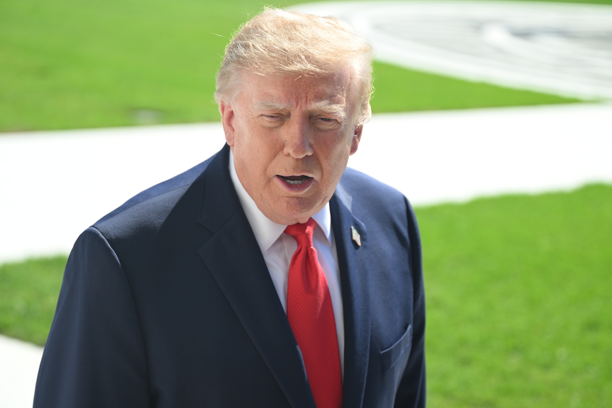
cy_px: 204
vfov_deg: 14.0
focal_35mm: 98
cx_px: 306
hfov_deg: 20.8
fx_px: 1666
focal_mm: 98
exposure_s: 1/800
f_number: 4
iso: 180
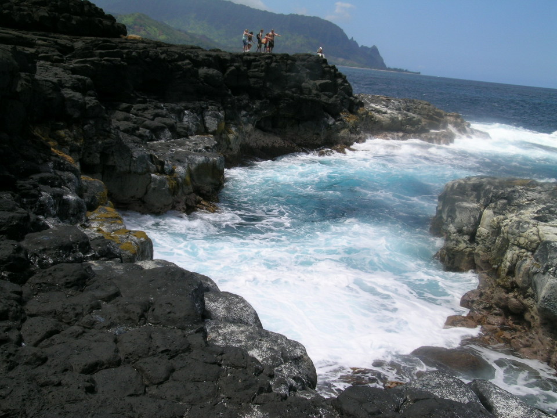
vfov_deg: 36.8
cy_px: 209
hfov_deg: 47.9
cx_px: 278
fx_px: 628
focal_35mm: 39
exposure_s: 1/278
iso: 50
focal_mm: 8
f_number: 7.8
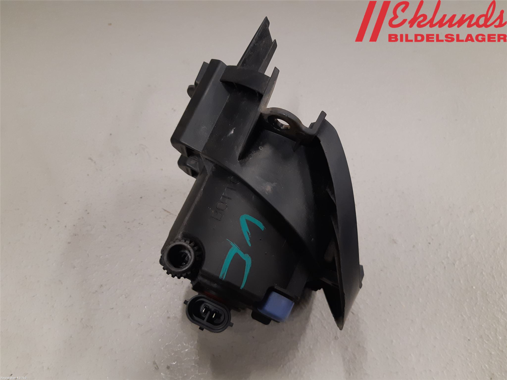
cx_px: 254
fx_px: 381
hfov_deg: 67.3
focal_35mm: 26
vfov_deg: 53.1
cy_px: 190
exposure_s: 1/50
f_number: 1.7
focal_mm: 3.93
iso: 160
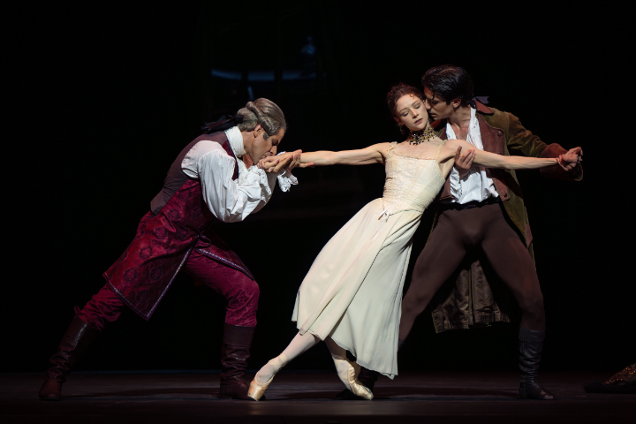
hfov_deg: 12.1
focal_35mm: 170
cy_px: 212
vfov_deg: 8.1
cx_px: 318
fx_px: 3003
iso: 800
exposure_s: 1/800
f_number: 2.8
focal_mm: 170
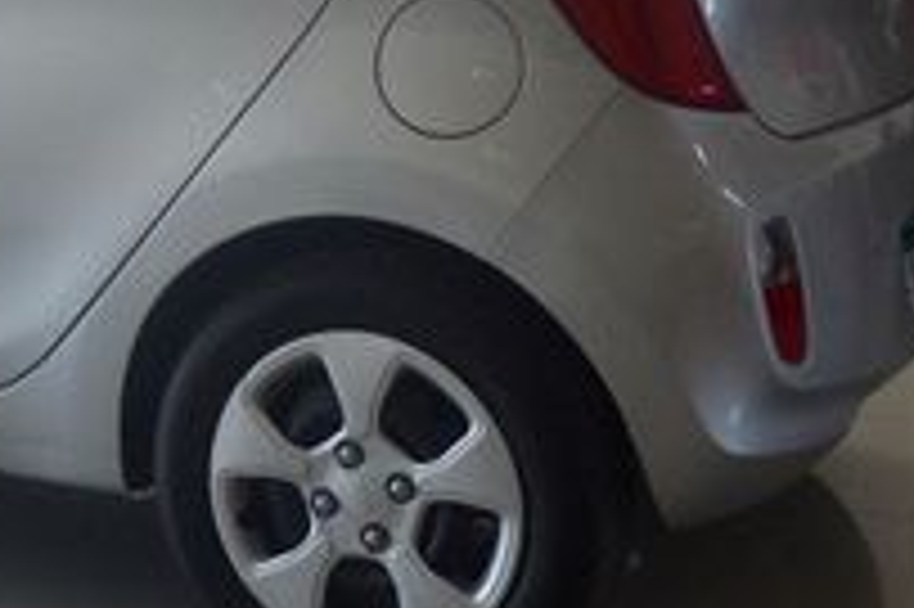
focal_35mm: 104
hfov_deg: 18.7
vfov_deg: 12.8
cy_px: -126
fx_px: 2638
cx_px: -140
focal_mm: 22
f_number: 5.6
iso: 400
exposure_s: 1/125
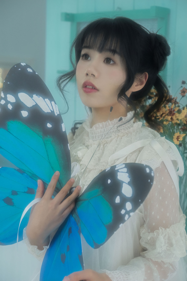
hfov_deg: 20.6
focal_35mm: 66
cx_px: 94
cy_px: 140
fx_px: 514
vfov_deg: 30.5
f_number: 2.8
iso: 640
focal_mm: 44.1
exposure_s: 1/60
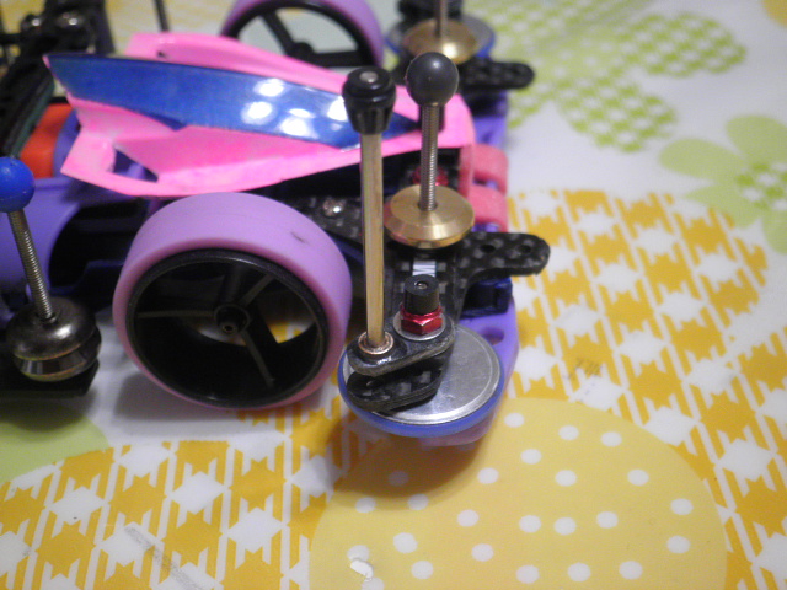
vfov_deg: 30.9
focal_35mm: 47
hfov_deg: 40.4
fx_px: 1069
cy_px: 295
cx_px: 394
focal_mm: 8.3
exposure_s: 1/15
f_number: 3.4
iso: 160
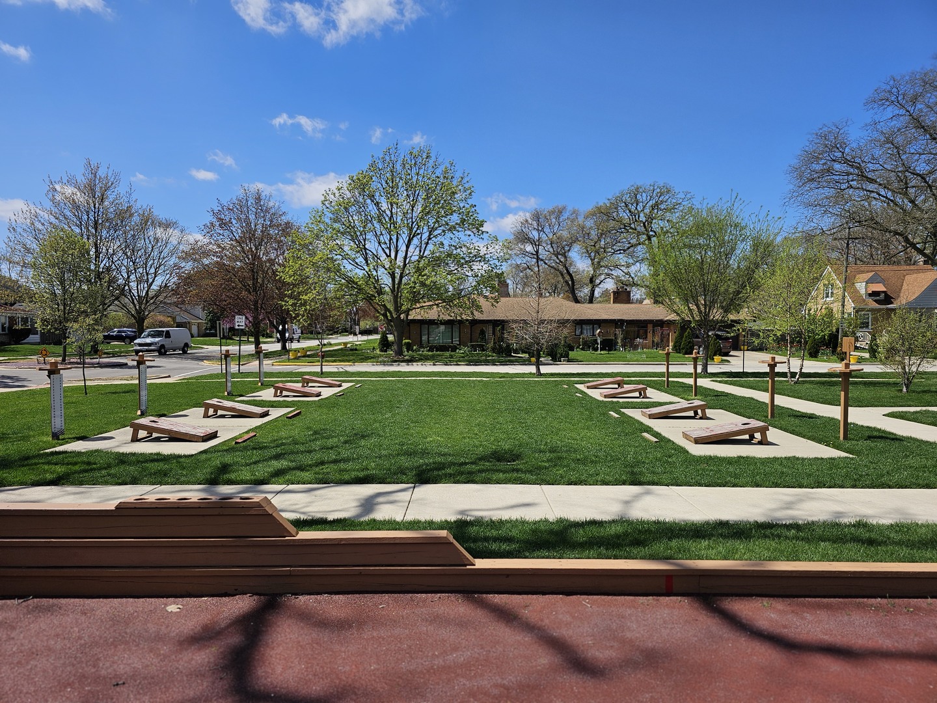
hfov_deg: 73.9
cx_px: 468
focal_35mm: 23
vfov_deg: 58.9
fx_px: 623
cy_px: 352
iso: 10
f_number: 1.7
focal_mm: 6.3
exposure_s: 1/1016
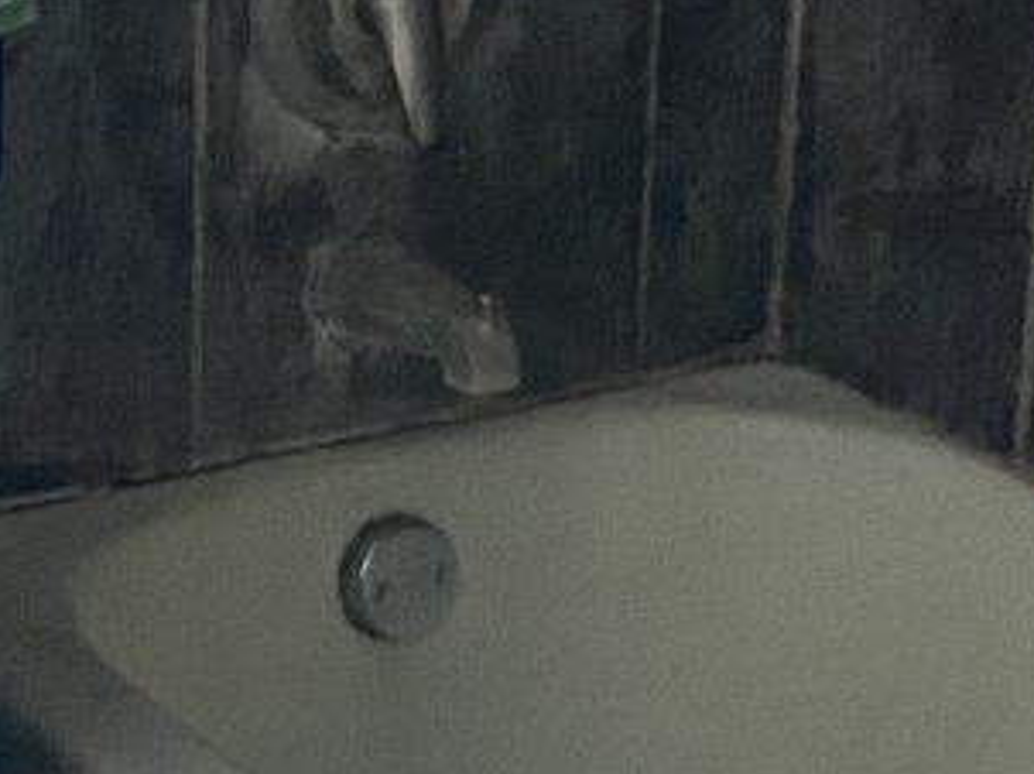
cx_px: -777
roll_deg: +3.3
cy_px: 3
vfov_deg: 11.8
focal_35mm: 124
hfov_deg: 14.2
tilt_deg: -16.1
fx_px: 3701
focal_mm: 4.25
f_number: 1.8
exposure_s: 1/60
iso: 500
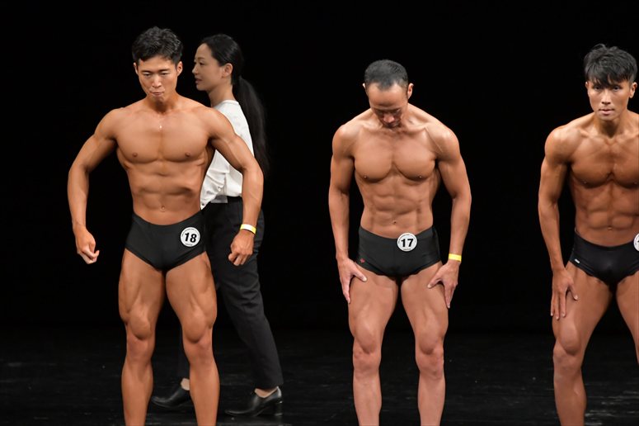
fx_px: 6653
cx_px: 320
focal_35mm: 375
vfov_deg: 3.7
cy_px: 213
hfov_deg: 5.5
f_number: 5.6
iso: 3200
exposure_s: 1/400
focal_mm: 250
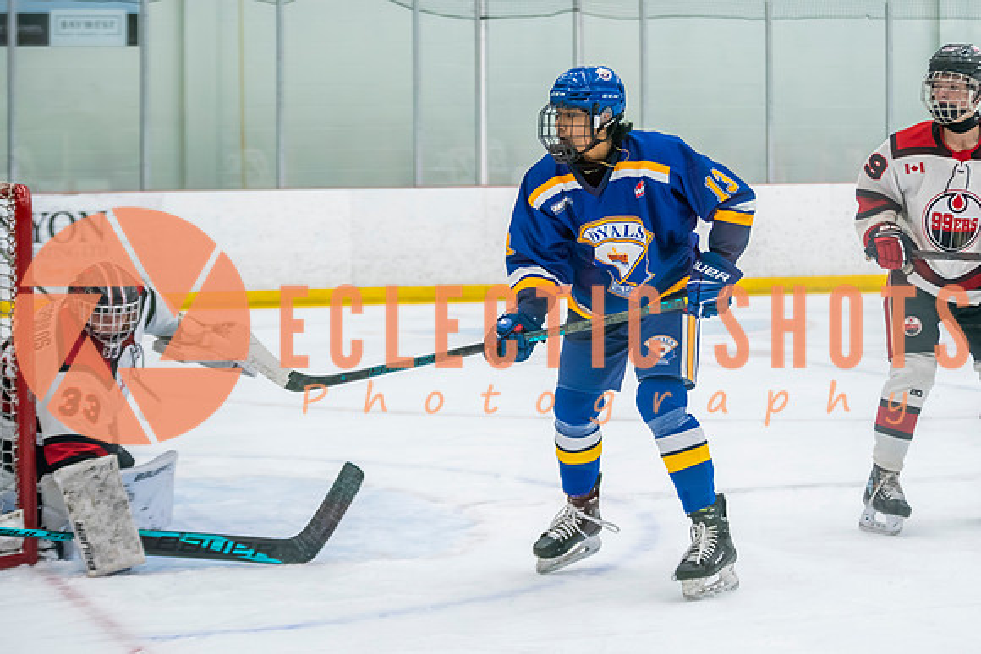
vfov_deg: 14.2
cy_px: 276
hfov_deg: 21.1
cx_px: 640
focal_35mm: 96
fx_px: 2624
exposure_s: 1/640
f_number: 2.8
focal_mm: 70
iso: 2500
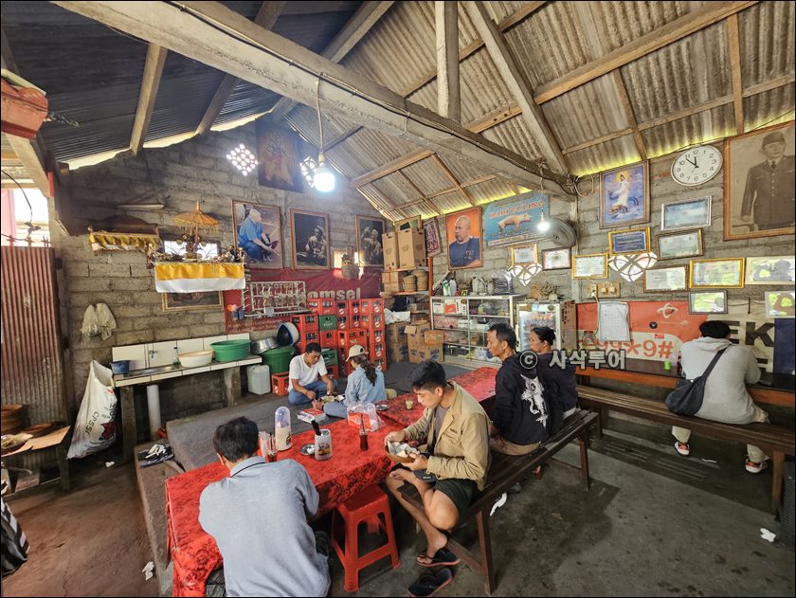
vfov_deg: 90.0
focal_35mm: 13
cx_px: 398
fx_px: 299
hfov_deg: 106.1
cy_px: 299
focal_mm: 2.2
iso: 320
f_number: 2.2
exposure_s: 1/50
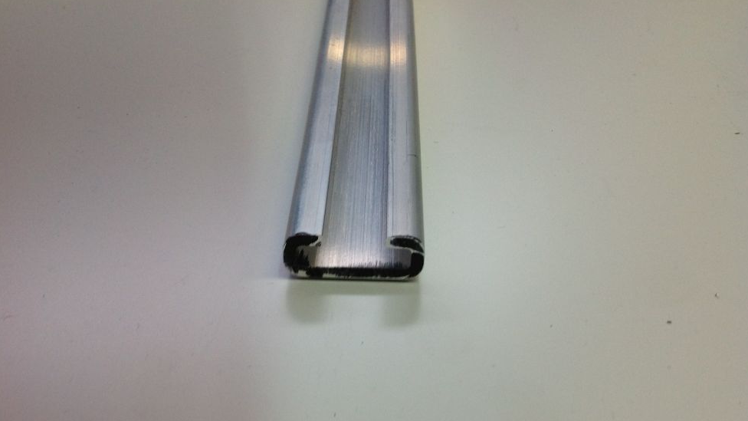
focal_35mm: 39
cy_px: 279
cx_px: 381
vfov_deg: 30.2
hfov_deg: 51.6
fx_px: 774
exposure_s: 1/100
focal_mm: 4.28
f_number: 2.4
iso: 100
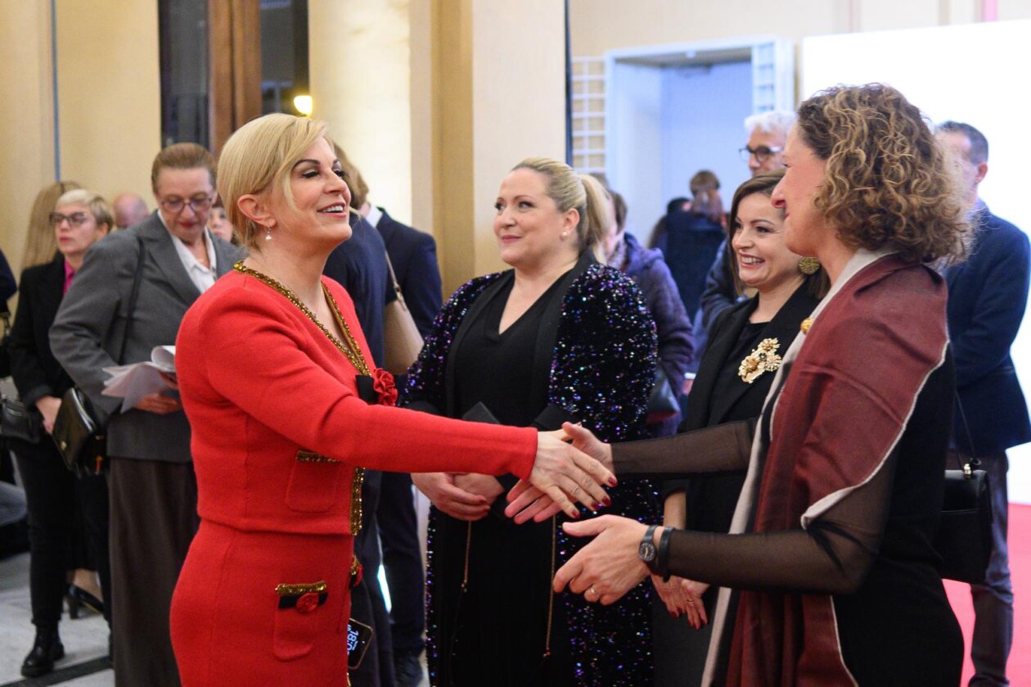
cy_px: 344
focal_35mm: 36
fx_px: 1031
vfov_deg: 36.8
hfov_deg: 53.2
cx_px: 516
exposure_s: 1/160
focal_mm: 24
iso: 2000
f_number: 1.8
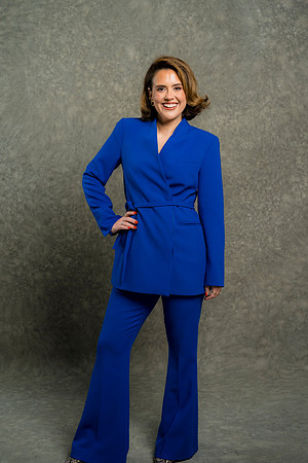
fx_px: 706
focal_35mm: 55
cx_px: 154
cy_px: 232
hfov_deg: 24.6
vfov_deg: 36.2
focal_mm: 55
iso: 125
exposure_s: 1/160
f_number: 4
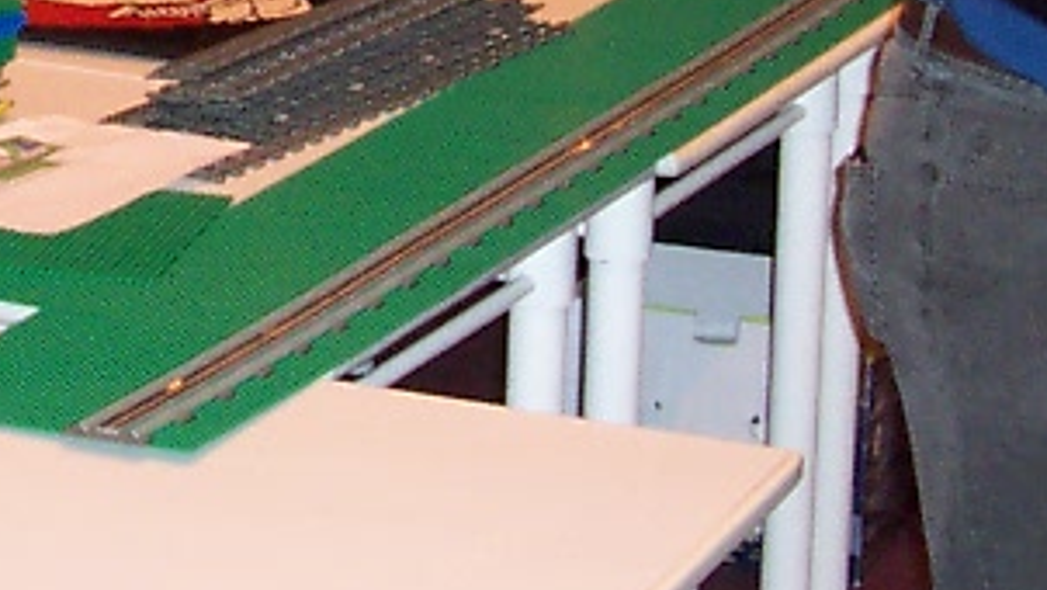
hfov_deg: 13.2
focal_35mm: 160
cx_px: -28
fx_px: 4443
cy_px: -212
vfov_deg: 7.5
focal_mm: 5.6
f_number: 2.8
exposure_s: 1/60
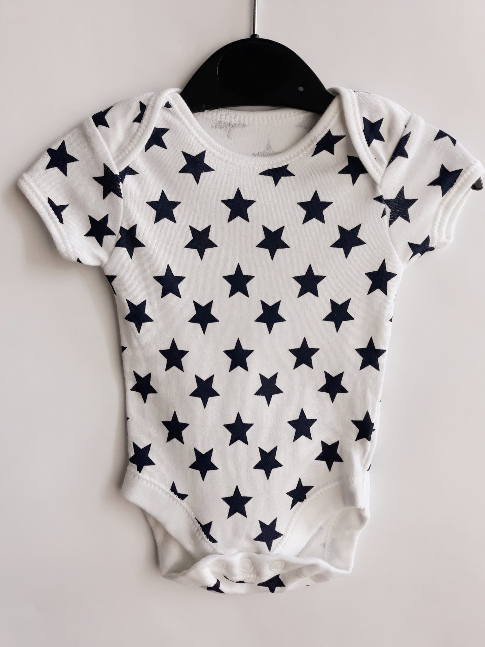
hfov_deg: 51.4
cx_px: 242
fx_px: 504
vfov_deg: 65.3
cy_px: 324
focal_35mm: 27
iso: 64
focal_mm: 3.71
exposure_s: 1/100
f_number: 1.7
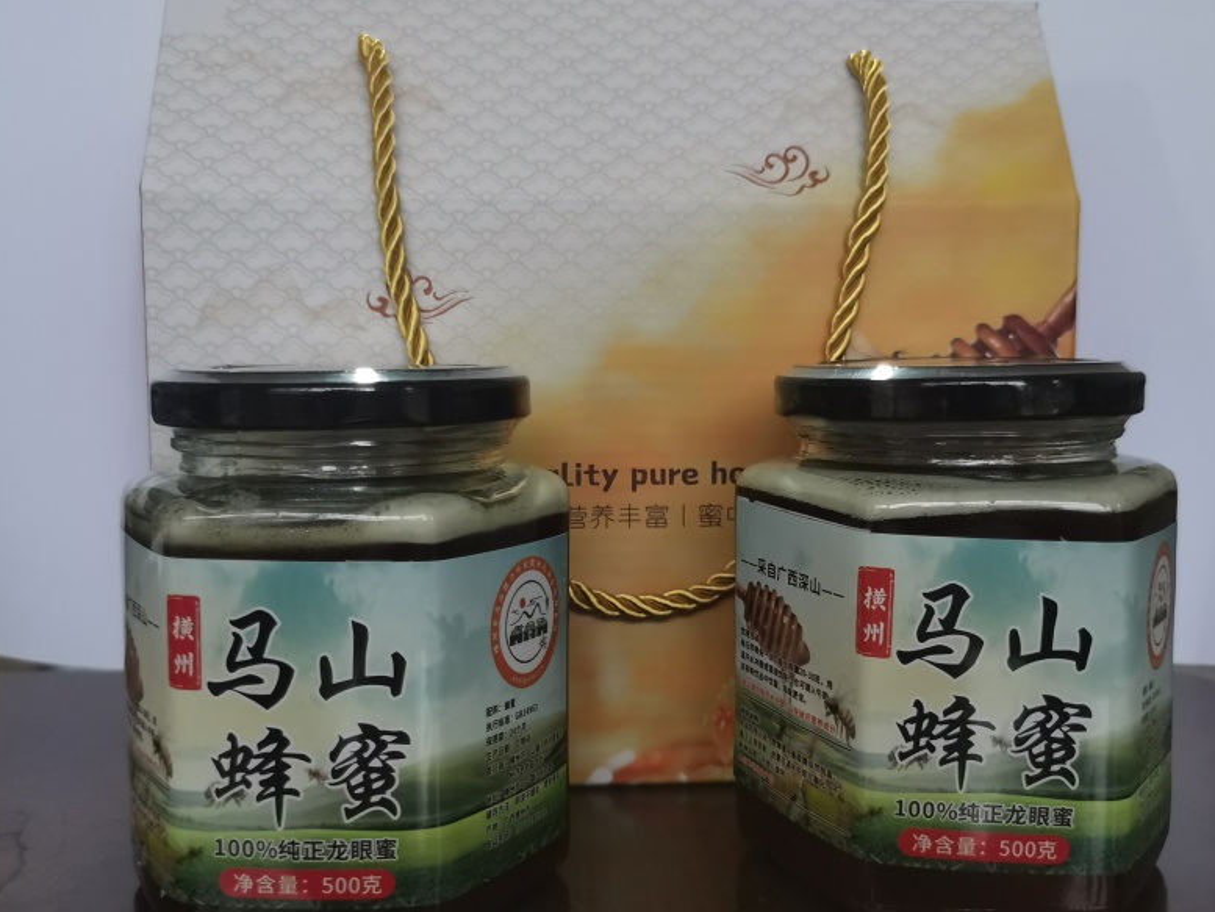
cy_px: 444
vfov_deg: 40.7
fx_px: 1229
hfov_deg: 52.6
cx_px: 596
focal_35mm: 35
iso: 200
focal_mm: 5.58
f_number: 1.8
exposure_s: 1/50
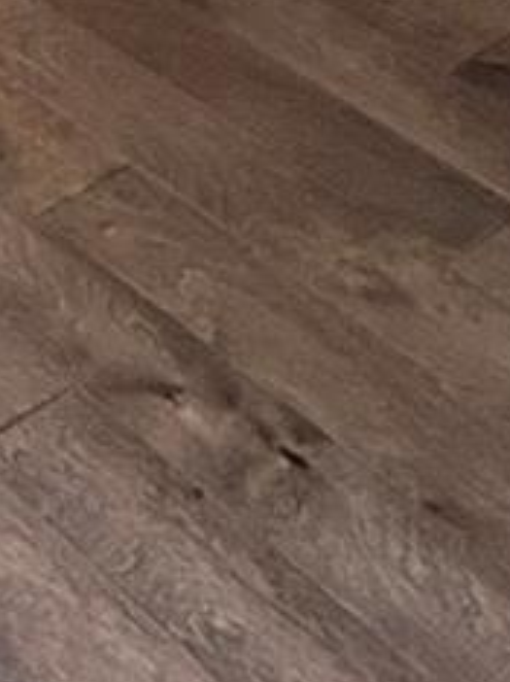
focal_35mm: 92
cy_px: -717
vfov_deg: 16.1
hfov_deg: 12.1
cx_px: -799
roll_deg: -1.2
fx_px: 1811
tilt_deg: -14.2
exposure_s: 1/60
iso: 400
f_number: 2.2
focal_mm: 2.22
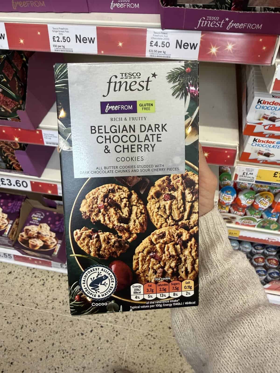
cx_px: 140
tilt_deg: -52.9
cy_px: 186
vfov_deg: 71.6
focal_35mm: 24
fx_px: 259
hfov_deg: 56.8
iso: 160
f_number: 2.2
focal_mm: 2.22
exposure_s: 1/100
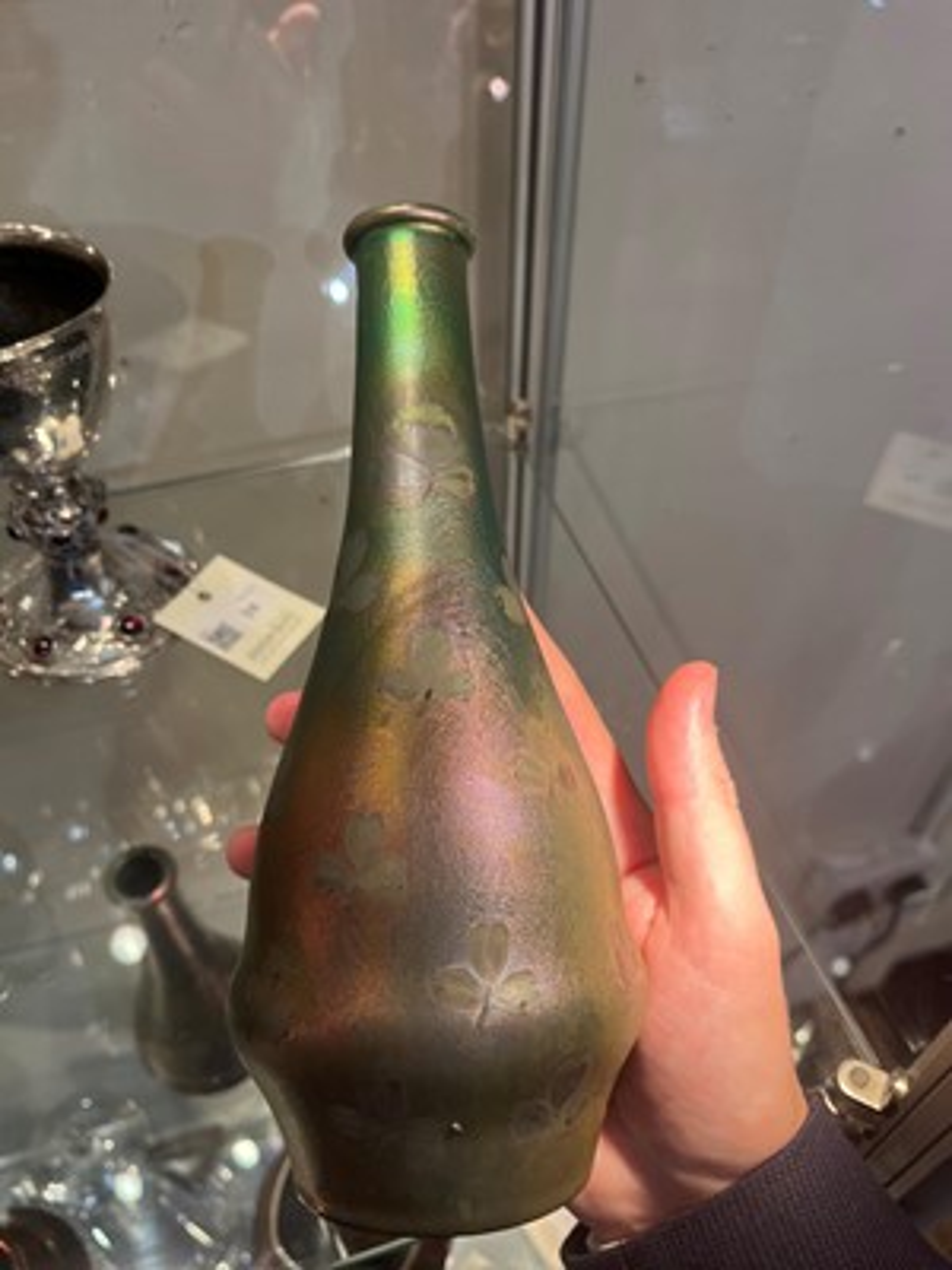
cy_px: 635
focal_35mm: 26
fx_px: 953
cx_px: 476
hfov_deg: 53.1
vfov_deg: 67.3
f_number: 1.6
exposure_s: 1/100
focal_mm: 5.1
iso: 80
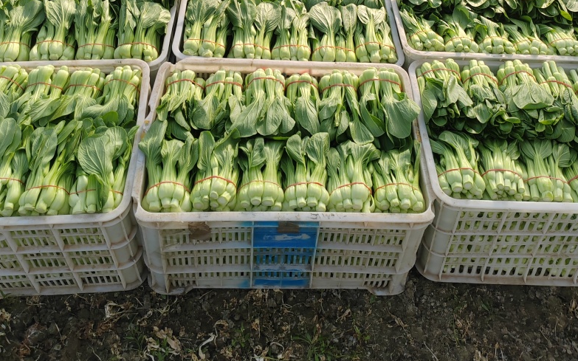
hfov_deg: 50.4
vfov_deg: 29.9
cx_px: 289
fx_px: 614
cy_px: -23
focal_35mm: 39
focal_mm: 5.52
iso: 100
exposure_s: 1/630
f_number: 1.9
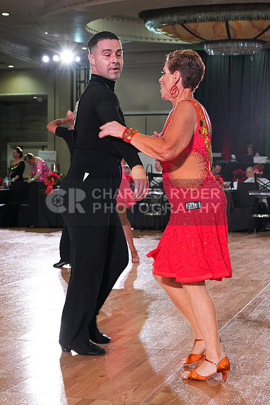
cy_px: 202
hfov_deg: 19.5
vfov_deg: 28.8
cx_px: 135
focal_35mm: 70
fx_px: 787
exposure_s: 1/320
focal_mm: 70
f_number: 6.3
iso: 5000
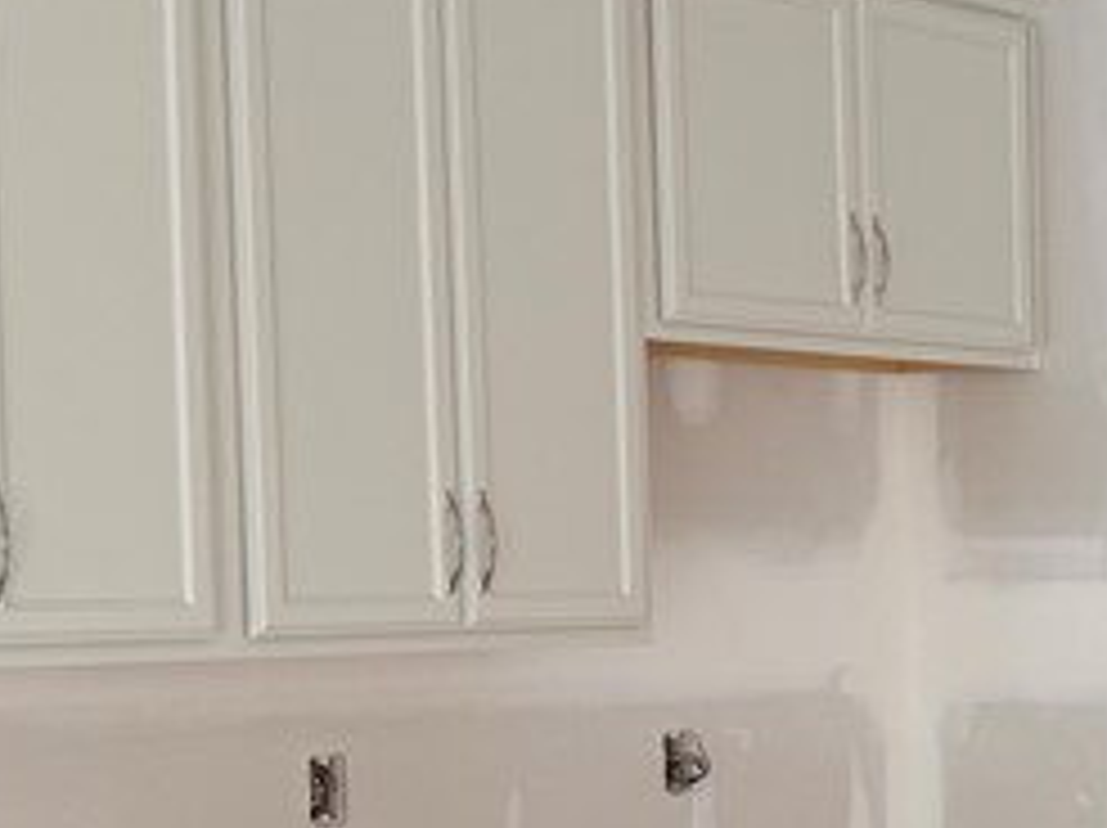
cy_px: 765
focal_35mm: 100
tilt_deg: -2.9
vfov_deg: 14.6
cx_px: 1395
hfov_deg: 18.4
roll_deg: -0.1
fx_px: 3195
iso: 64
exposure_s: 1/121
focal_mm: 6.76
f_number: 1.78
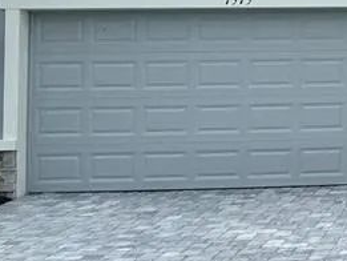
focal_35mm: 94
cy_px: 15
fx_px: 943
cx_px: 566
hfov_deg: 17.9
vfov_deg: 15.5
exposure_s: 1/2833
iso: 80
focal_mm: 6.76
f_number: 1.78
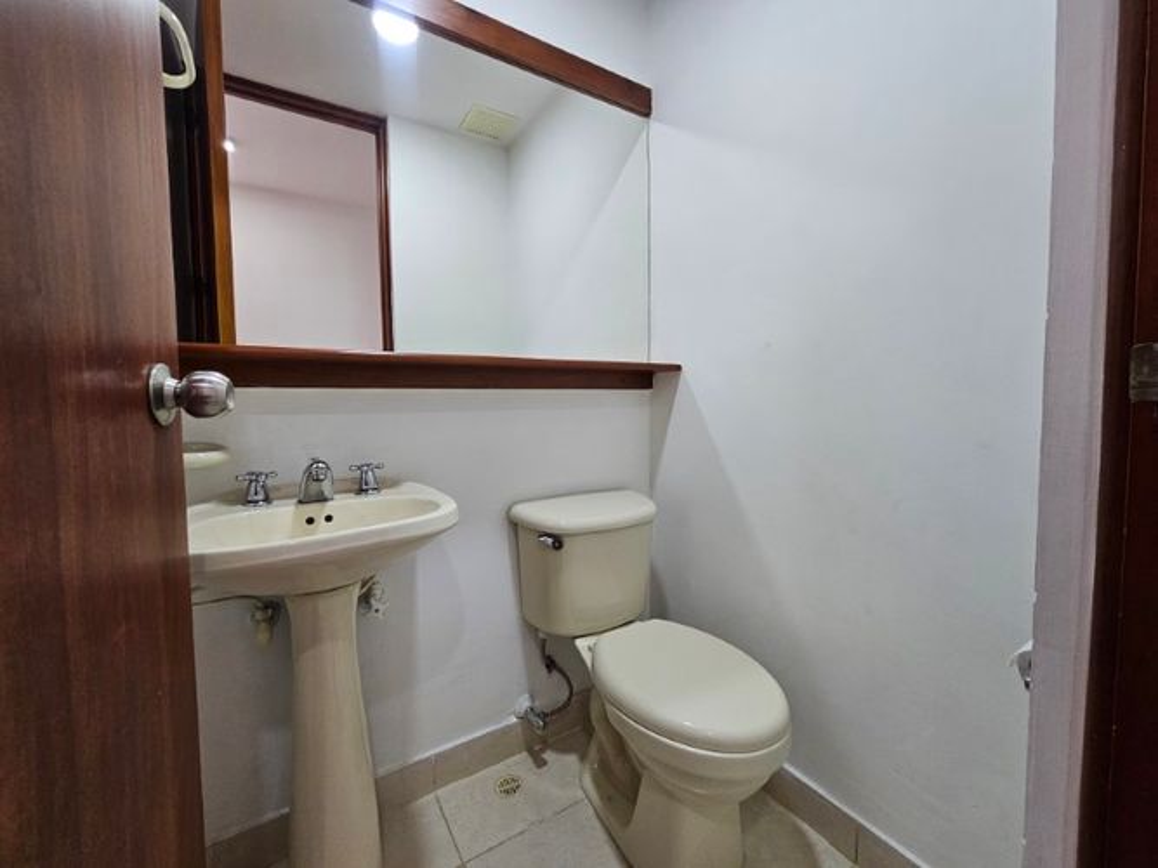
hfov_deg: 106.2
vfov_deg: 89.9
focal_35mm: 13
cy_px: 434
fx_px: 435
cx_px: 579
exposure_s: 1/77.4
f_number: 2.2
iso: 200
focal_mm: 2.2
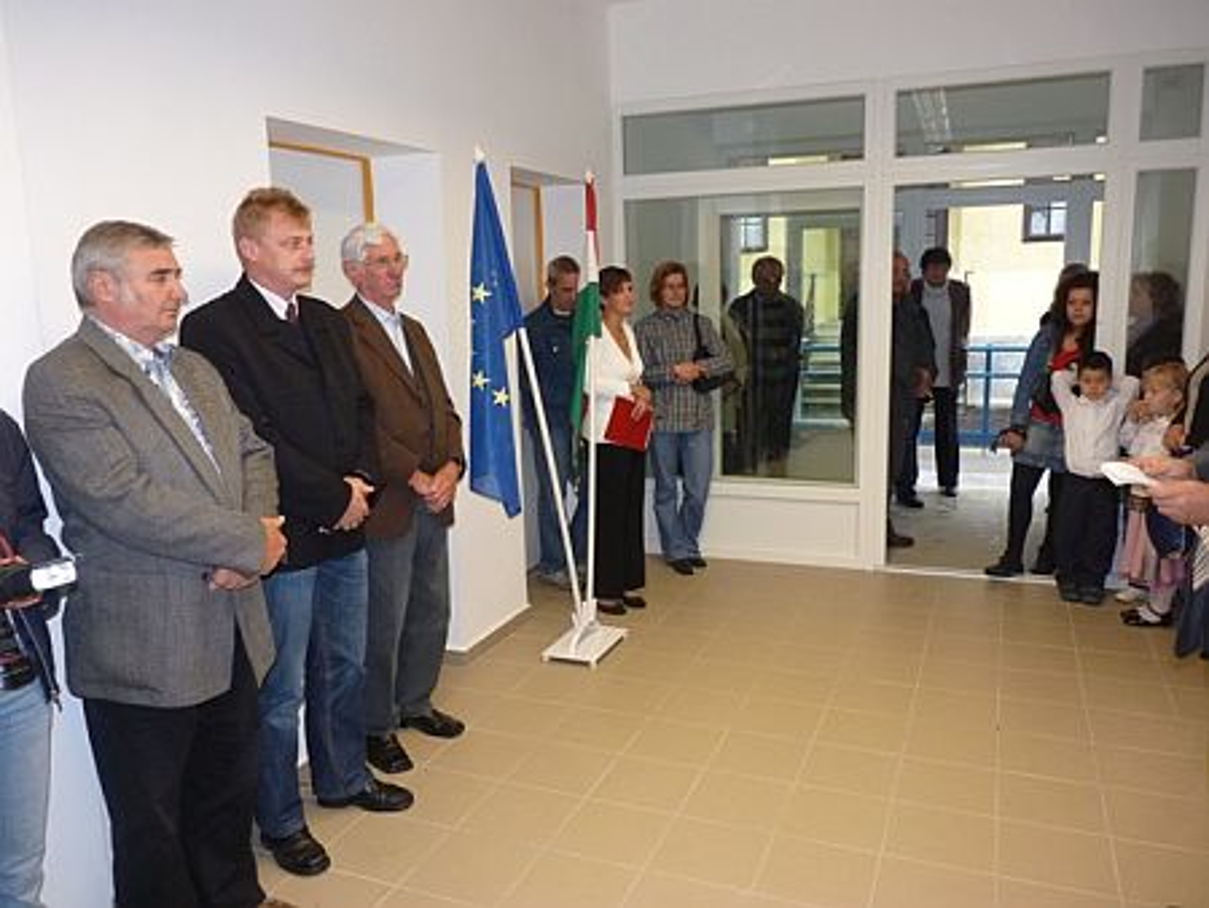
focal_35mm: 27
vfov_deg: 51.4
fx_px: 944
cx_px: 604
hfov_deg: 65.3
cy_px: 454
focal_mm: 4.8
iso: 160
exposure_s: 1/50
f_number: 2.8
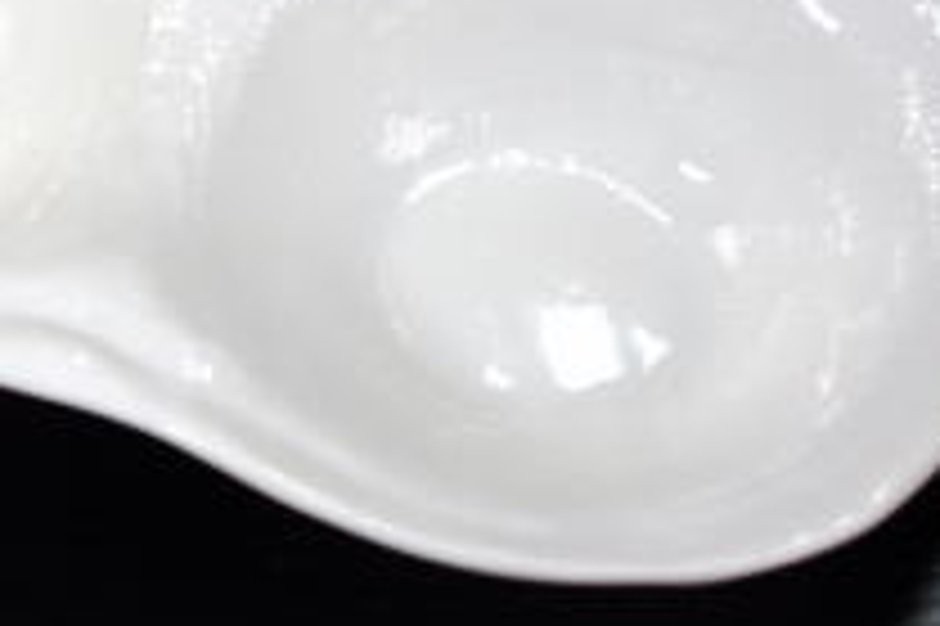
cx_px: -148
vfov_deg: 6.9
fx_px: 5114
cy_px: -115
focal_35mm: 196
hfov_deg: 10.4
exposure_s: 1/100
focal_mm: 42.5
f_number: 7.1
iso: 200
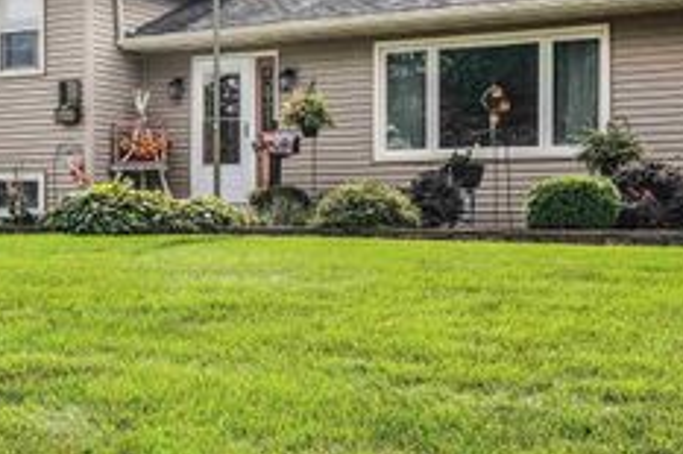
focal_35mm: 60
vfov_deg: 22.1
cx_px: 264
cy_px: 54
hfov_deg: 33.3
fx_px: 1137
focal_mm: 28
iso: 400
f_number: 9
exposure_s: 1/500
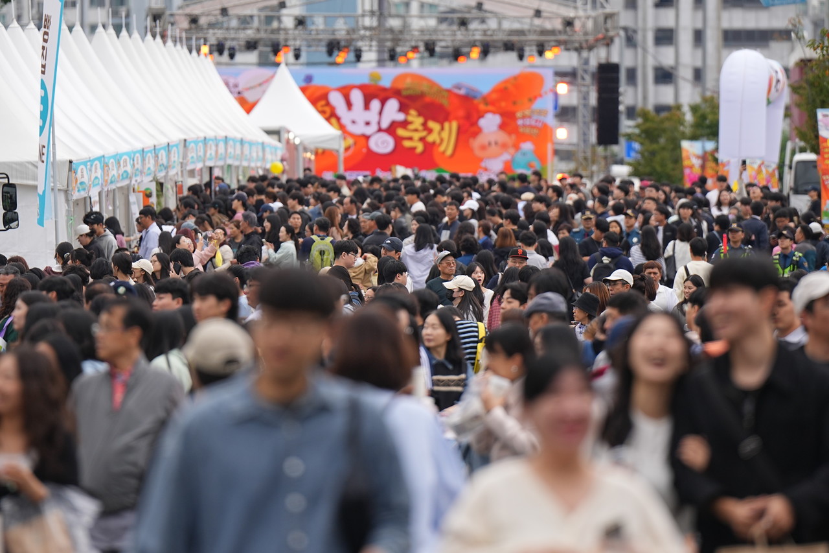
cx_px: 414
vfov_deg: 4.6
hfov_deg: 6.9
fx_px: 6907
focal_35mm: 300
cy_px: 276
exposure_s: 1/640
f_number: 3.2
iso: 250
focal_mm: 200
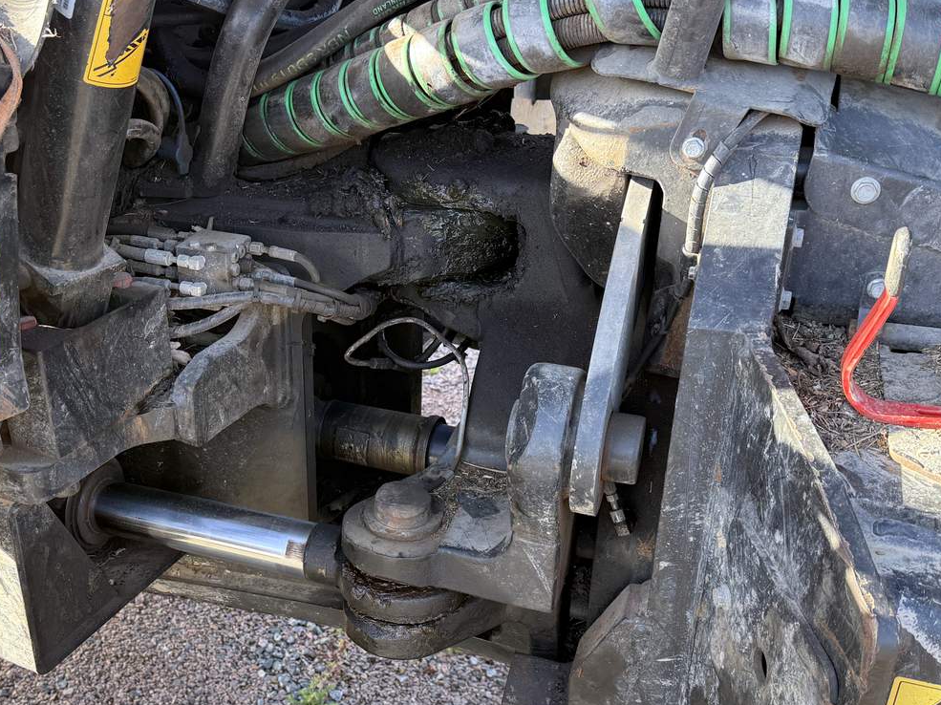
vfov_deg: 36.6
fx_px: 1060
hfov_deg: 47.2
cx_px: 324
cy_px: 433
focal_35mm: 39
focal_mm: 6.76
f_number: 1.78
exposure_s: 1/243
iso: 125
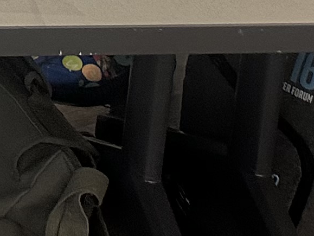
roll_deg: -3.8
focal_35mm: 167
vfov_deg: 7.4
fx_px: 1516
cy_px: -570
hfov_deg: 10.4
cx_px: -419
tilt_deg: -7.9
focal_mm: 6.86
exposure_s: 1/75
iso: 200
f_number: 1.78
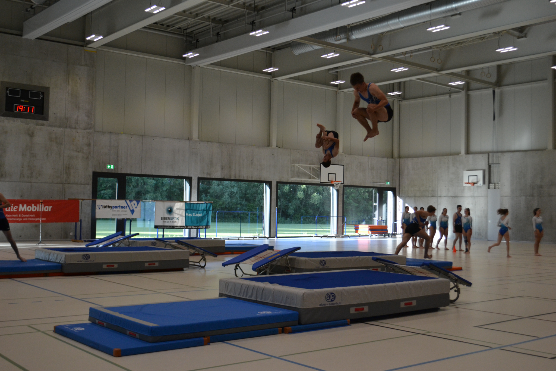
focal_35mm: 42
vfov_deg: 31.9
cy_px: 186
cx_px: 278
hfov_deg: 46.4
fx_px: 649
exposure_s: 1/500
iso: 1000
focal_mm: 28
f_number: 4.5
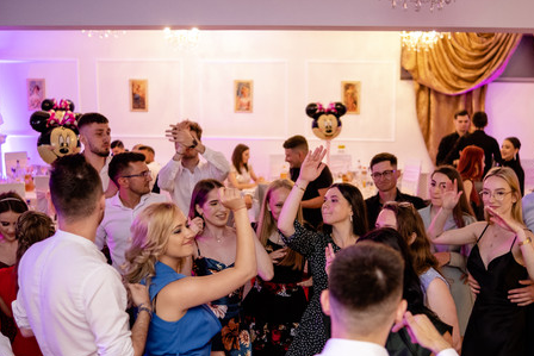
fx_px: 742
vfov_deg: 27.0
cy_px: 215
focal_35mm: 50
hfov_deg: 39.5
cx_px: 312
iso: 1000
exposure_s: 1/200
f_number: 1.4
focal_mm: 23
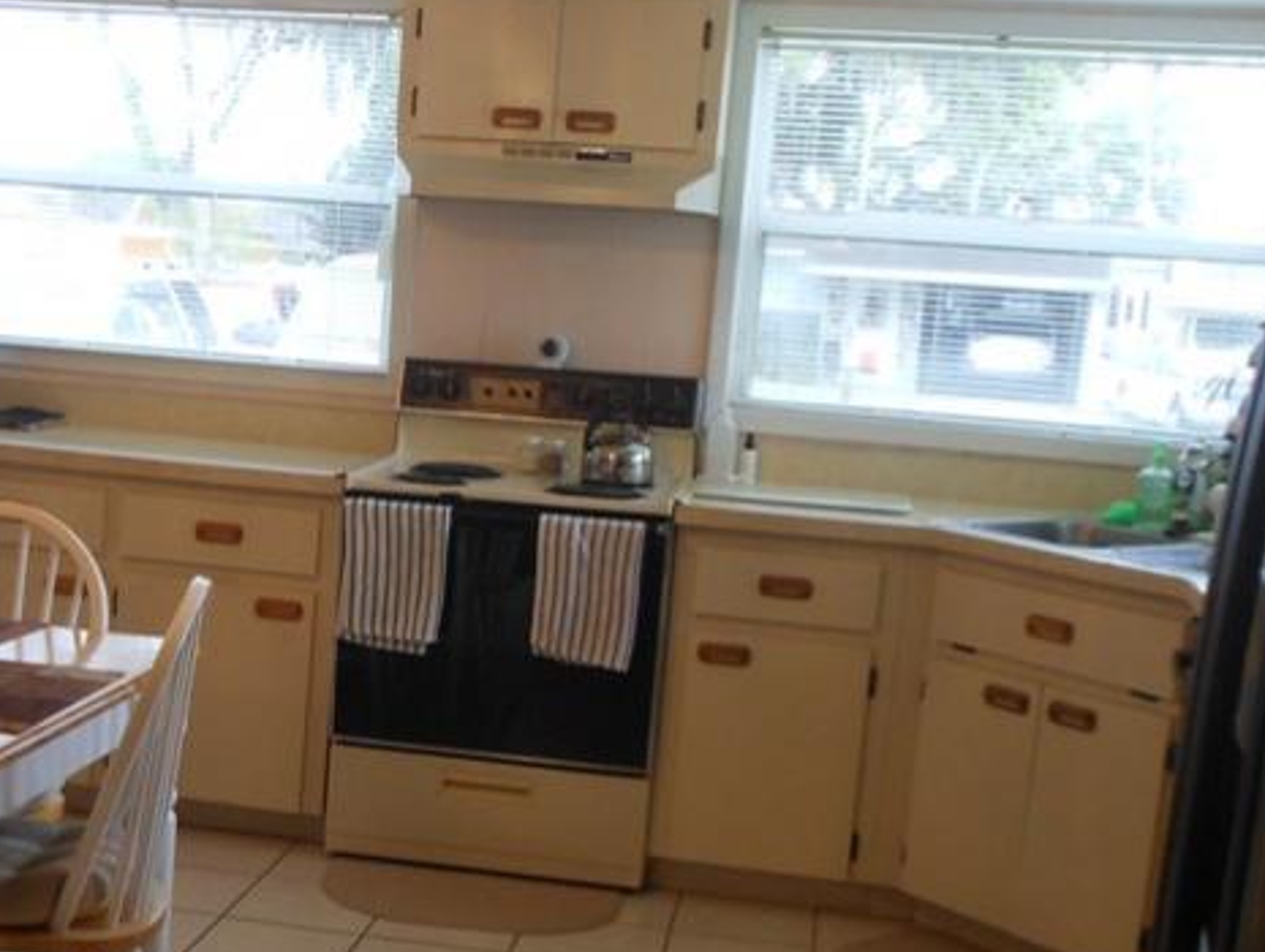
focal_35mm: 55
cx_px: 326
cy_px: 532
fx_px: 2013
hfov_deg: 34.2
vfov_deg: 26.6
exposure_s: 1/30
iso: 200
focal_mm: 4.5
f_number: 3.2
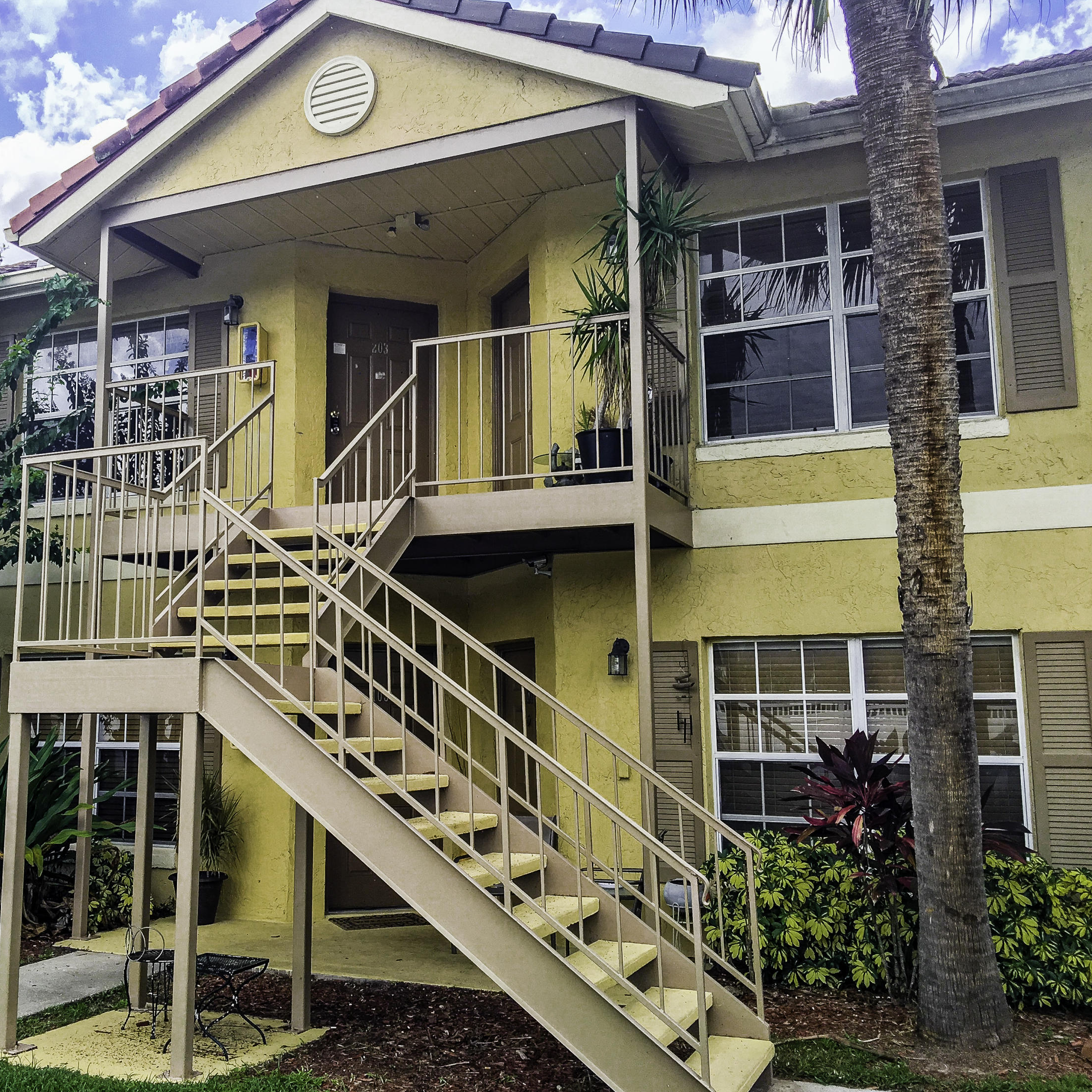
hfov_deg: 46.7
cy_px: 551
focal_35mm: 35
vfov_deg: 47.2
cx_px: 387
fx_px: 1249
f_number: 2.2
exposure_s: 1/430
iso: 25
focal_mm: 4.15
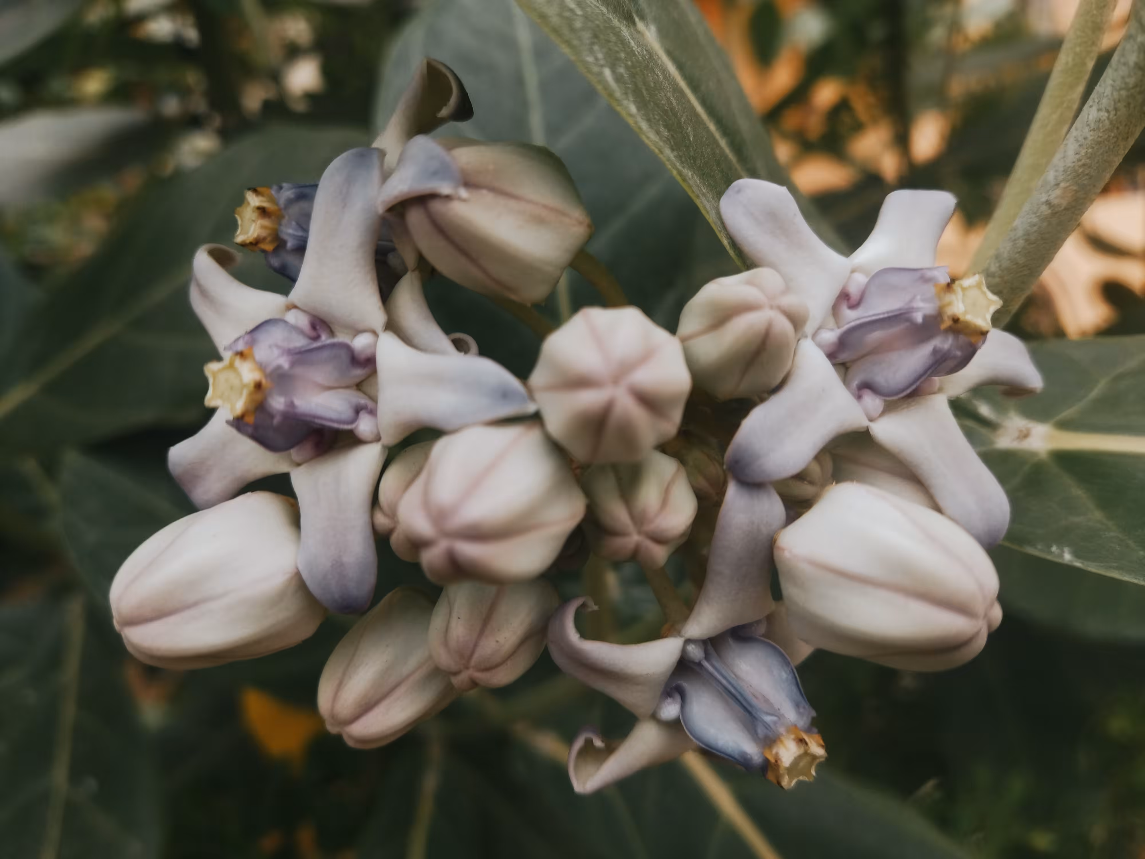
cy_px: 430
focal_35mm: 27
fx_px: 893
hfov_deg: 65.3
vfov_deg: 51.4
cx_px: 572
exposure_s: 1/185
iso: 100
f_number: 1.79
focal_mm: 4.71
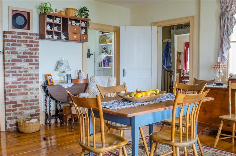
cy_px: 78
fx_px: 235
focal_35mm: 36
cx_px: 118
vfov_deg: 36.7
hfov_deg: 53.3
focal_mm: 24
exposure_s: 1/2
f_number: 11
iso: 200
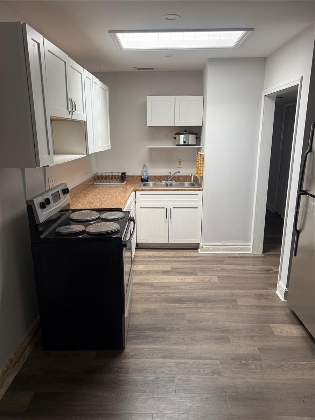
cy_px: 210
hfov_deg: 56.8
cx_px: 158
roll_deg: +0.2
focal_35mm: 24
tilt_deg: -14.3
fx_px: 291
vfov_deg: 71.6
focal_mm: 6.76
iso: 125
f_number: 1.78
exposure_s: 1/121
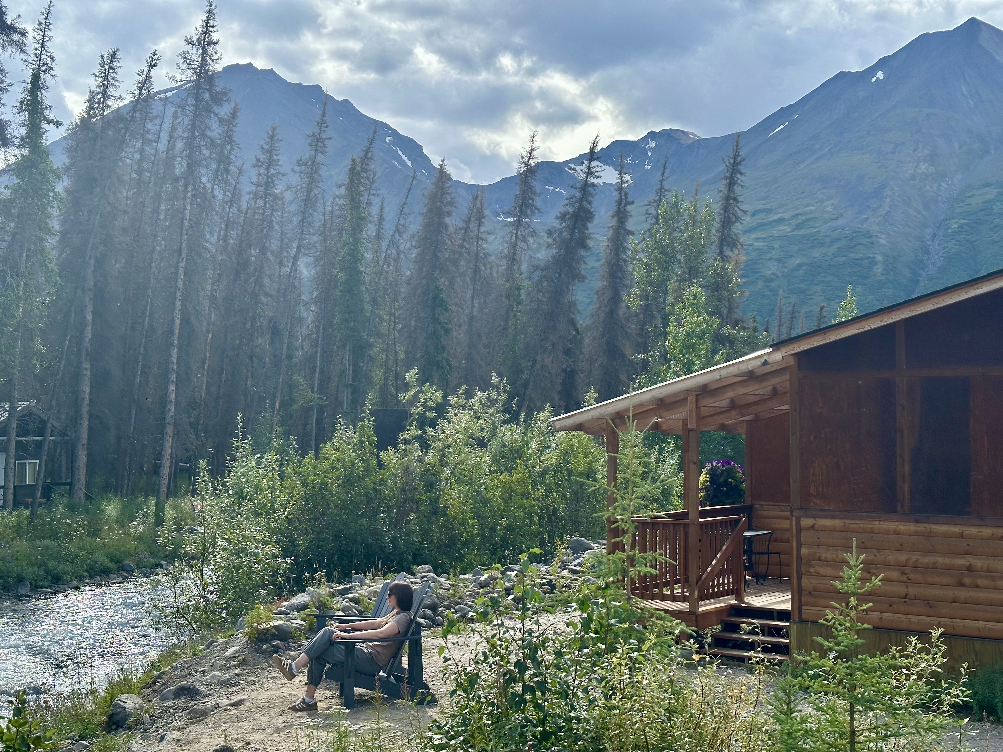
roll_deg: -0.5
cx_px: 502
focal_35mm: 48
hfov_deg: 39.7
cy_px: 376
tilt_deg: +1.7
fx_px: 1391
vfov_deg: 30.3
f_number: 1.78
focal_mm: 6.86
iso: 64
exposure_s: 1/4367
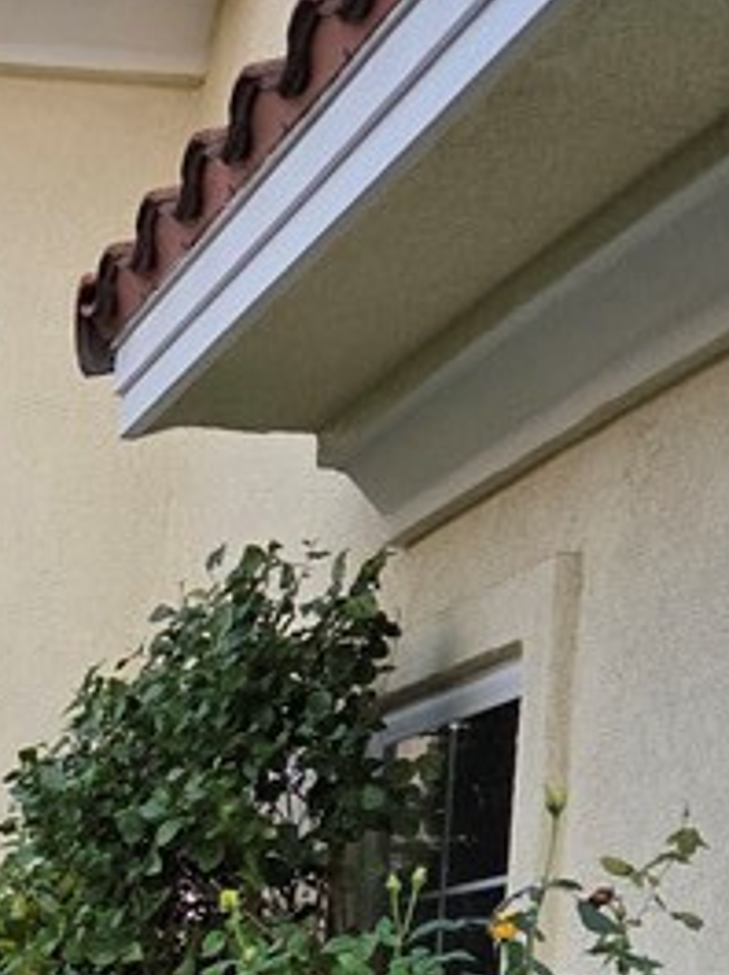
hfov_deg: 15.5
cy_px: 1391
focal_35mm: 89
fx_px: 2505
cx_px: -287
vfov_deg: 19.6
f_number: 1.8
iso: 250
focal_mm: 5.4
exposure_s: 1/120
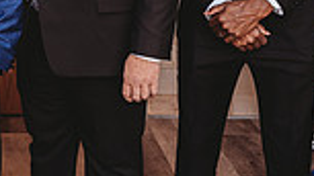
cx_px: -12
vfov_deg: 12.3
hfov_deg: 21.1
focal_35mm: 97
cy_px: -17
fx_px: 807
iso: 500
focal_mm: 24
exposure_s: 1/250
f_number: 2.8
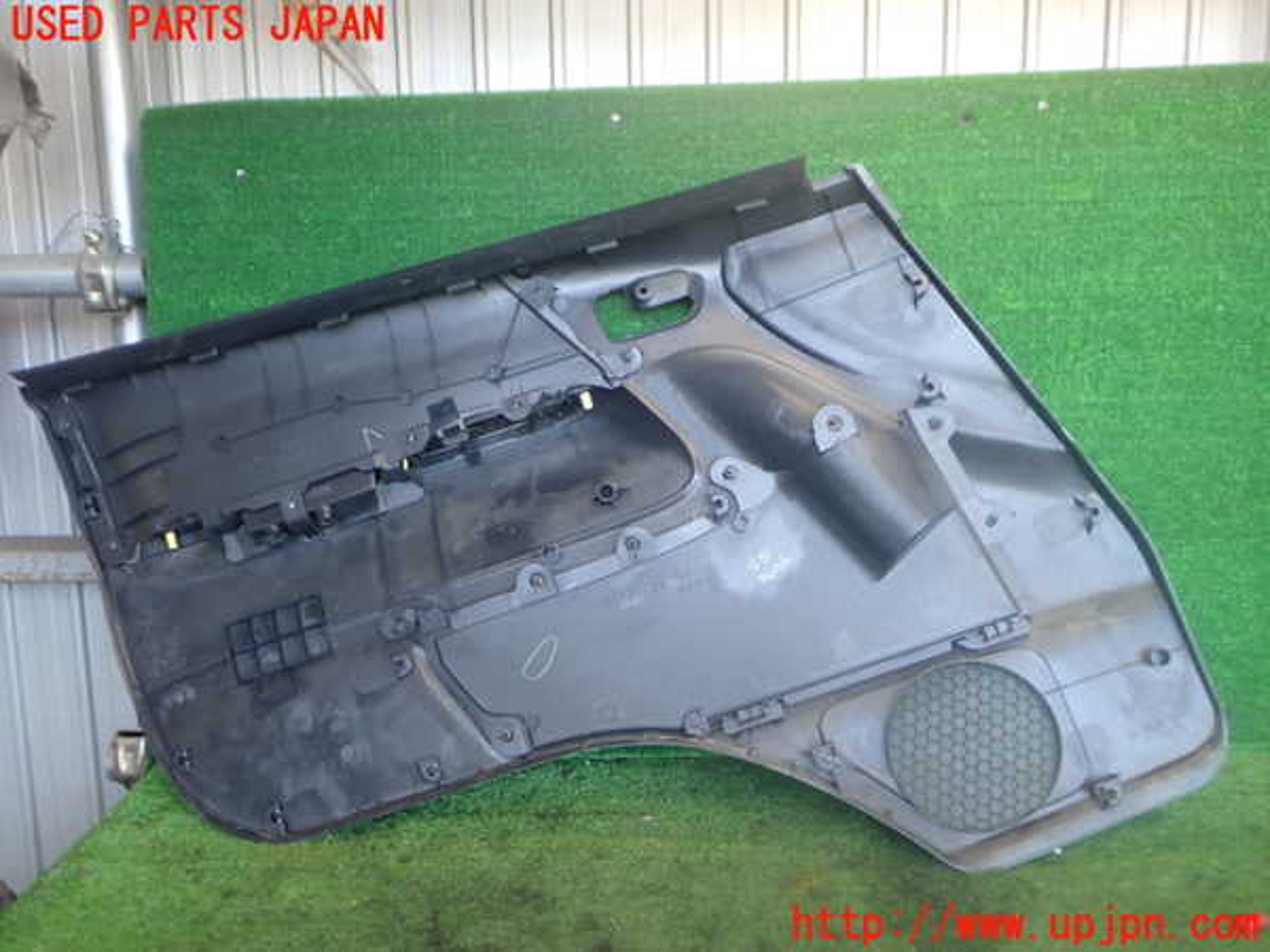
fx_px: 1101
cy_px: 476
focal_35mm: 30
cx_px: 635
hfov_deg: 60.0
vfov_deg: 46.8
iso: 200
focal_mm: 5.4
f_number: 2.3
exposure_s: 1/50
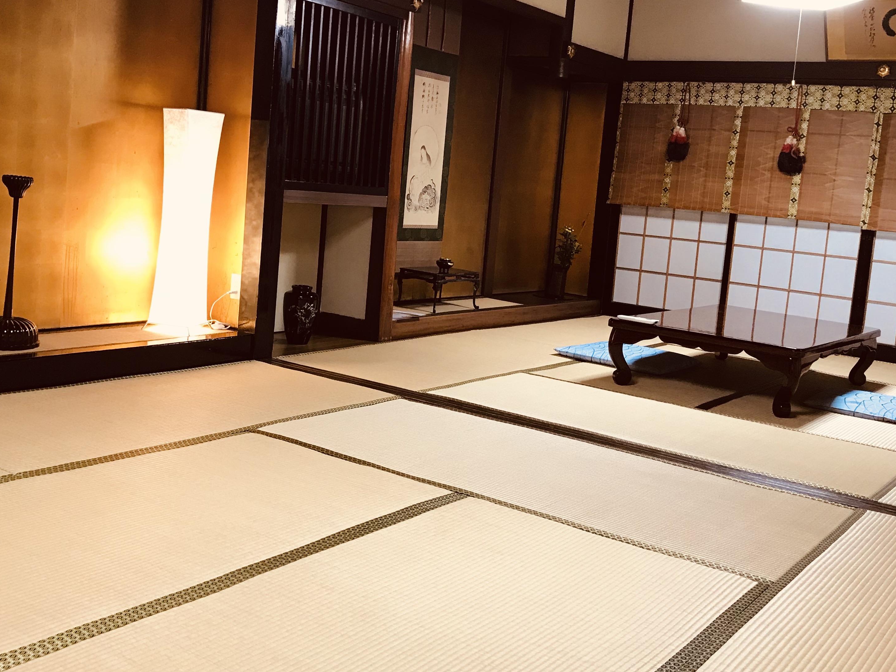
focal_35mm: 39
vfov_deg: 36.7
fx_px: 1009
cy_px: 285
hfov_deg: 47.8
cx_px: 408
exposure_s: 1/17
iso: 40
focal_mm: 3.99
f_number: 1.8
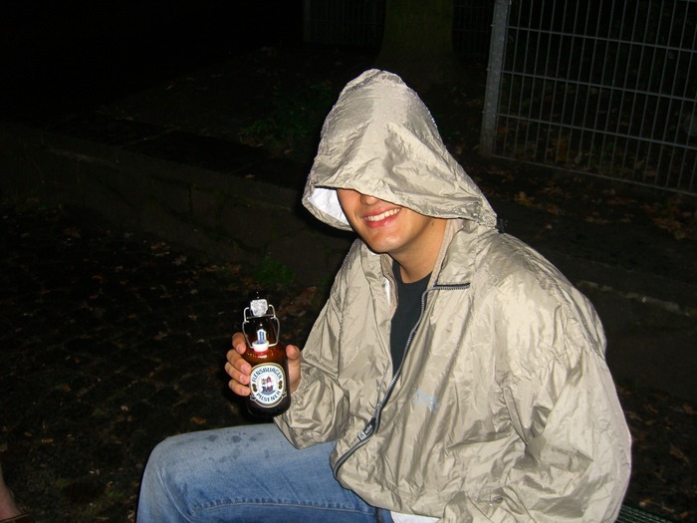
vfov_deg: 37.7
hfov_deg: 49.0
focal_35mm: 38
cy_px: 262
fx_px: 765
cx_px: 348
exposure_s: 1/60
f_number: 2.8
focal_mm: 7.9
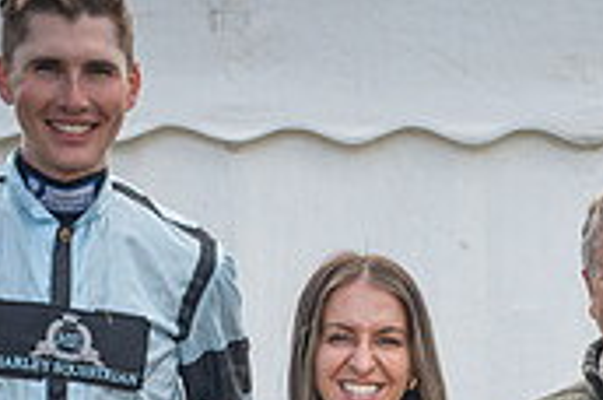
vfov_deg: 10.0
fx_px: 2190
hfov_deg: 15.6
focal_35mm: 131
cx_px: 495
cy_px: 672
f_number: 5
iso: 50
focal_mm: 30
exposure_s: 1/60
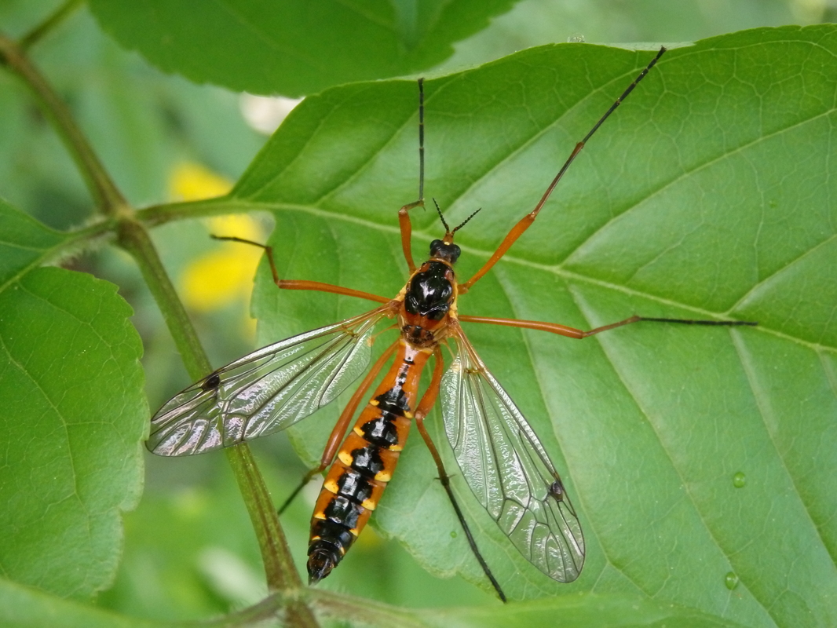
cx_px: 418
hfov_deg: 29.4
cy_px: 314
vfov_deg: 22.3
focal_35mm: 66
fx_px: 1596
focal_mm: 11.9
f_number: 4.4
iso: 640
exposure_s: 1/100
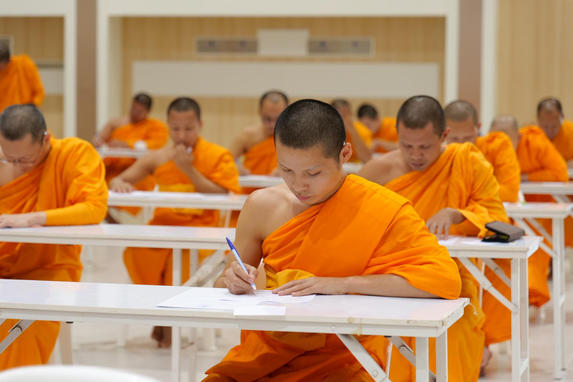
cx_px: 286
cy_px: 191
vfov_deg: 13.0
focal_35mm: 105
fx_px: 1671
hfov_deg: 19.5
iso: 4000
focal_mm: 105
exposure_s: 1/400
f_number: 4.5
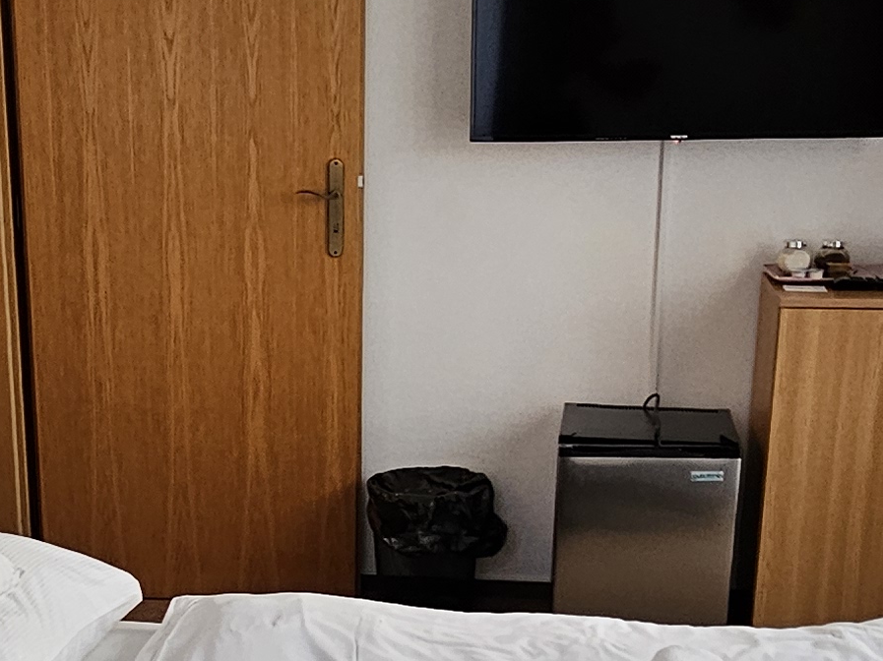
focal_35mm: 58
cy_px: 564
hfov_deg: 33.0
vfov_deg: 24.6
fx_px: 1479
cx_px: 301
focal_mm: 2.2
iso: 160
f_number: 2.2
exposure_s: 1/50
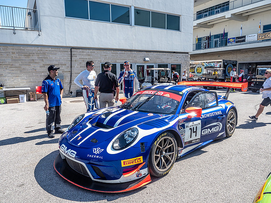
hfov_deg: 71.6
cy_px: 102
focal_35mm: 24
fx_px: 188
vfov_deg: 56.8
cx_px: 136
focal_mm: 12
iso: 64
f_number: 7.1
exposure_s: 1/125
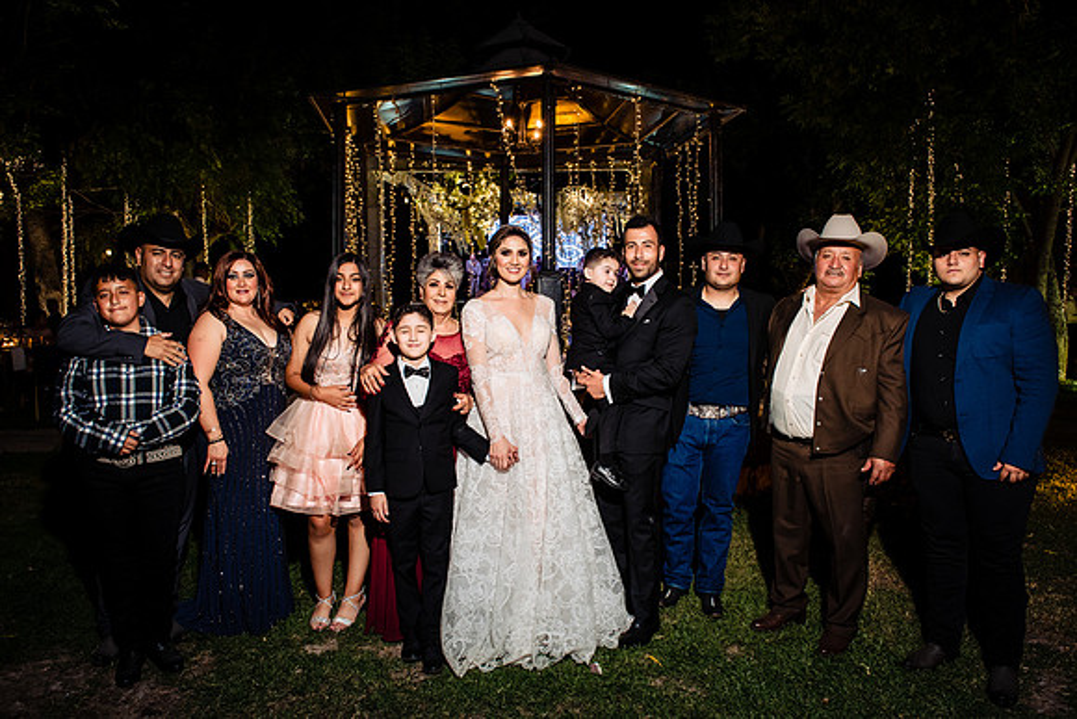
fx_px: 762
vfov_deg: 50.5
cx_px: 538
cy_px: 360
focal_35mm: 25
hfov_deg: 70.5
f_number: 7.1
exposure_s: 1/50
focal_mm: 24
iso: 1600
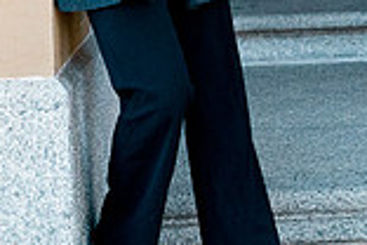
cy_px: -207
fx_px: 1988
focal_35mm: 195
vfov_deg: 6.9
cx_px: 479
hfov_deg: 10.3
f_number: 3.5
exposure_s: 1/8000
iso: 6400
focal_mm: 50
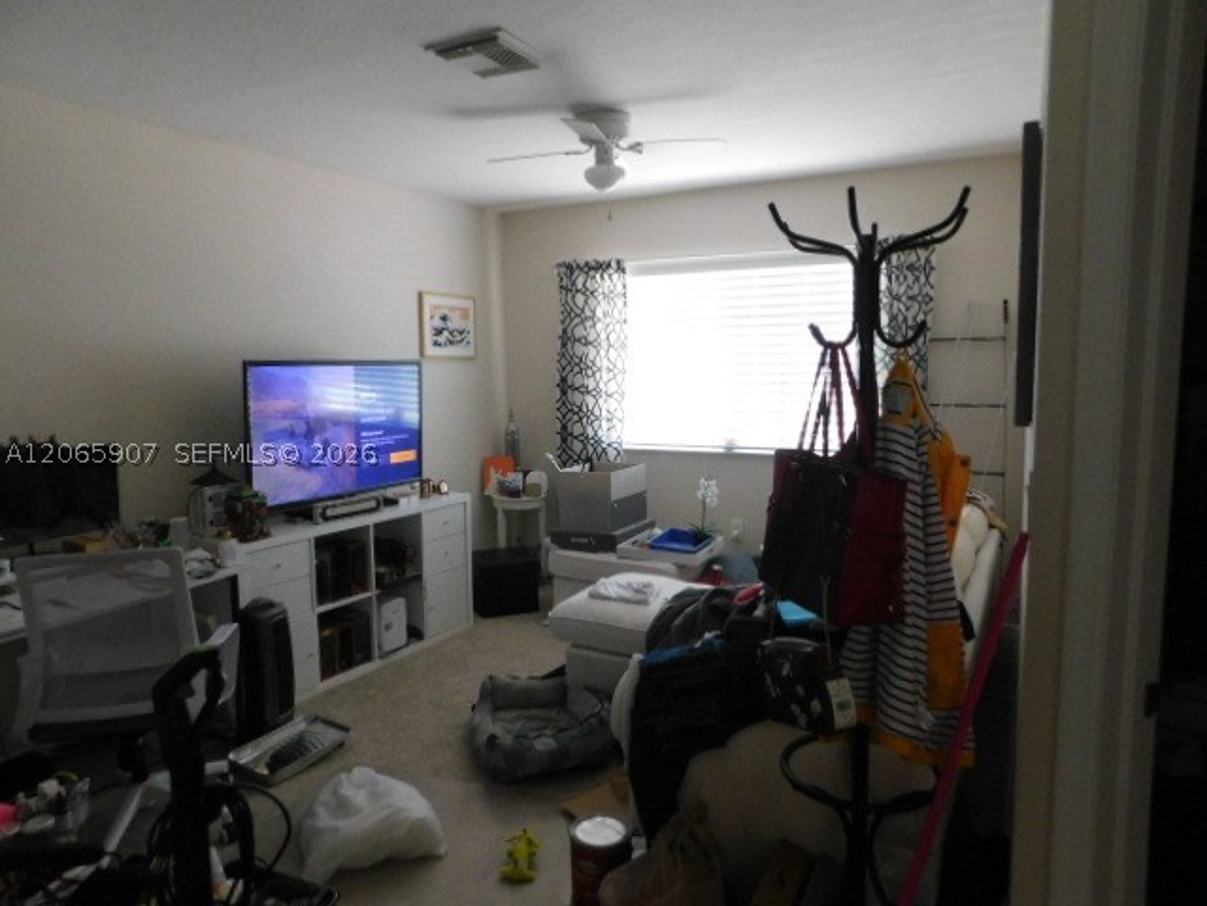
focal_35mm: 23
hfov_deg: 73.9
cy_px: 453
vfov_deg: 58.9
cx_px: 604
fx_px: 802
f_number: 3
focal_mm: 4
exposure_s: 1/30
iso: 450
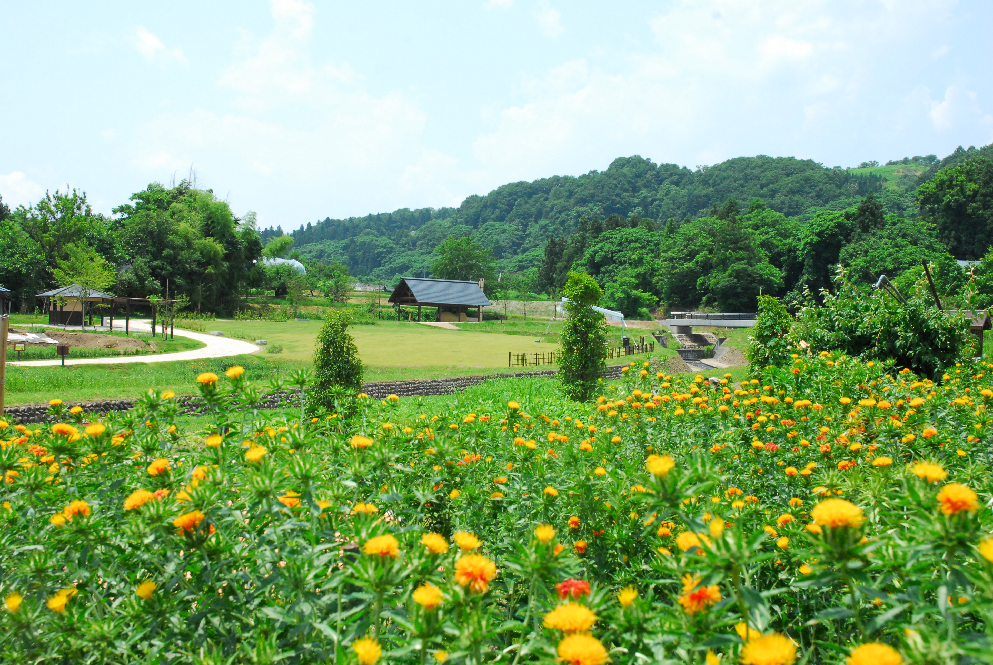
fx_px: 1118
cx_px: 496
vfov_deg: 33.1
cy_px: 332
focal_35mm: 40
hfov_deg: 47.9
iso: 800
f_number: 11
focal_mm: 27
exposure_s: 1/500
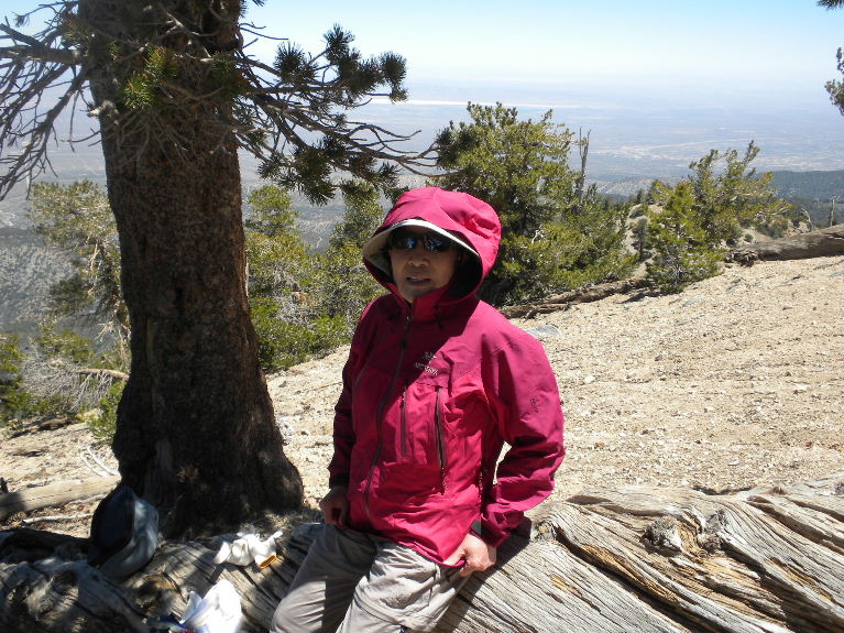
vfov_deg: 38.7
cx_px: 422
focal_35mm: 37
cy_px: 316
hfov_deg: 50.1
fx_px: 902
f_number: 10
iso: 64
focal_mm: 6.6
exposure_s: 1/70.5
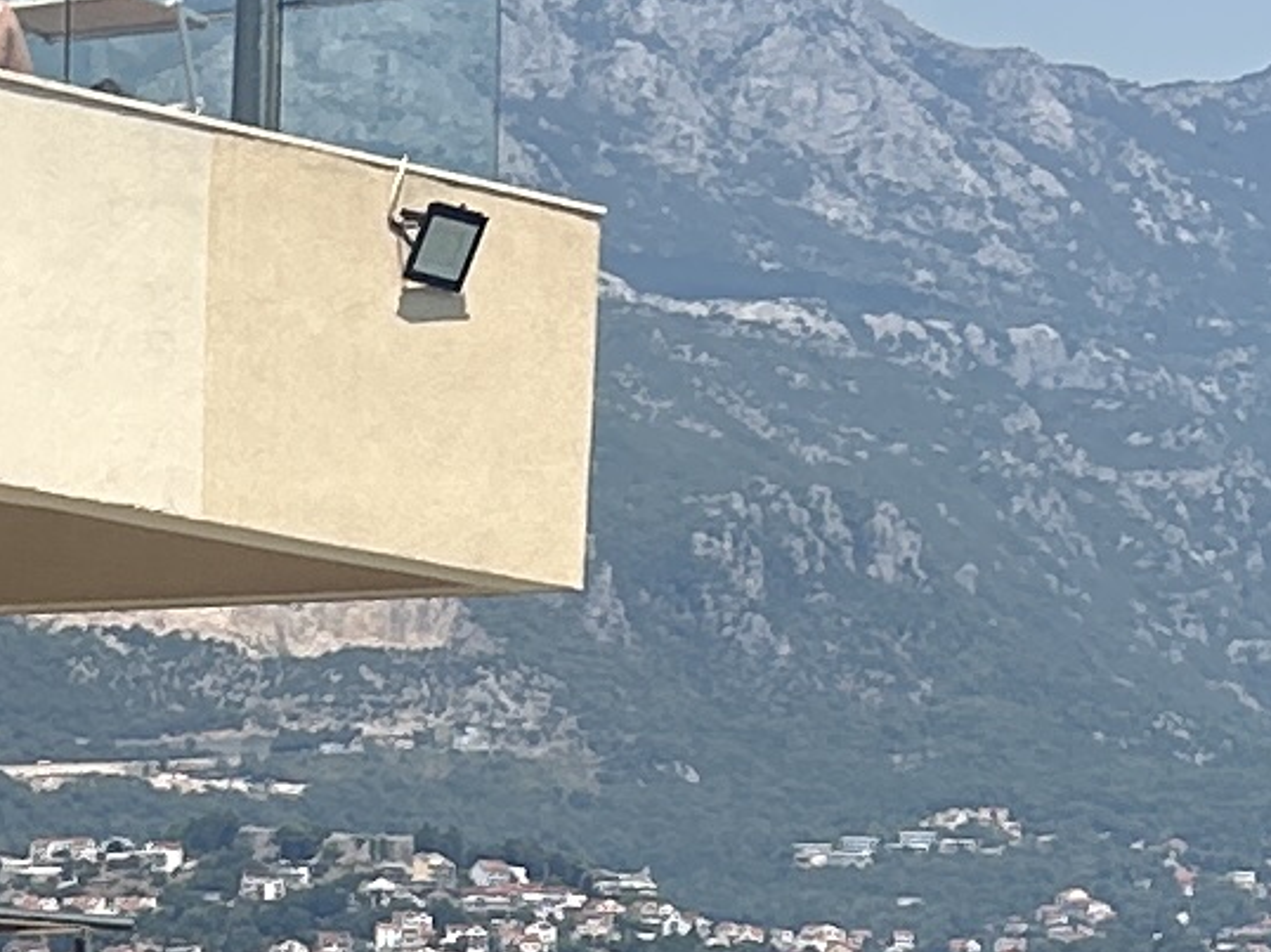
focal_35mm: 195
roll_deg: -0.5
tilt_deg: -11.2
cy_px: 2450
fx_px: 7157
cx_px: -43
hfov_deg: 10.1
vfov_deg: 7.1
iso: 50
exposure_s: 1/4831
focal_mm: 5.7
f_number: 1.5
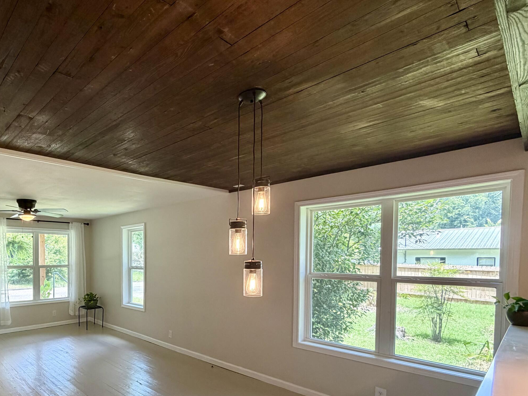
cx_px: 157
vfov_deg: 61.7
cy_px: 268
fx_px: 320
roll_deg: -0.3
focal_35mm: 21
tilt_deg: -2.0
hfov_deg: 75.3
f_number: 2.2
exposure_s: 1/120
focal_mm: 2.22
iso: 200
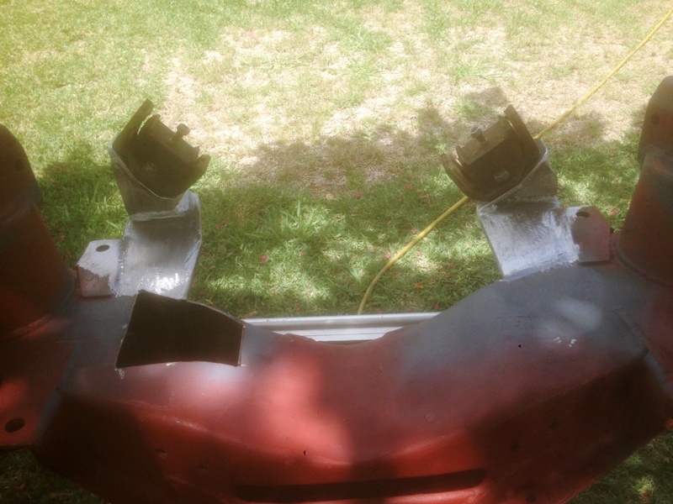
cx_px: 336
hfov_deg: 55.4
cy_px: 252
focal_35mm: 33
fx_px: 642
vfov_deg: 42.9
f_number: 2.4
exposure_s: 1/568
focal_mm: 4.12
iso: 50
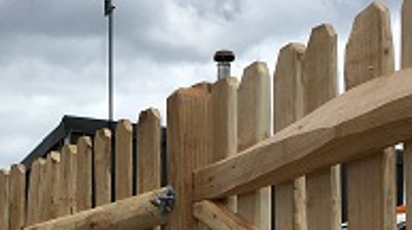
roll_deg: -1.0
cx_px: 128
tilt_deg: -0.2
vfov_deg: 10.9
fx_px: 1146
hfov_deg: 20.3
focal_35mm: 105
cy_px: 383
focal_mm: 4.15
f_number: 2.2
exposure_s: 1/2262
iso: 25
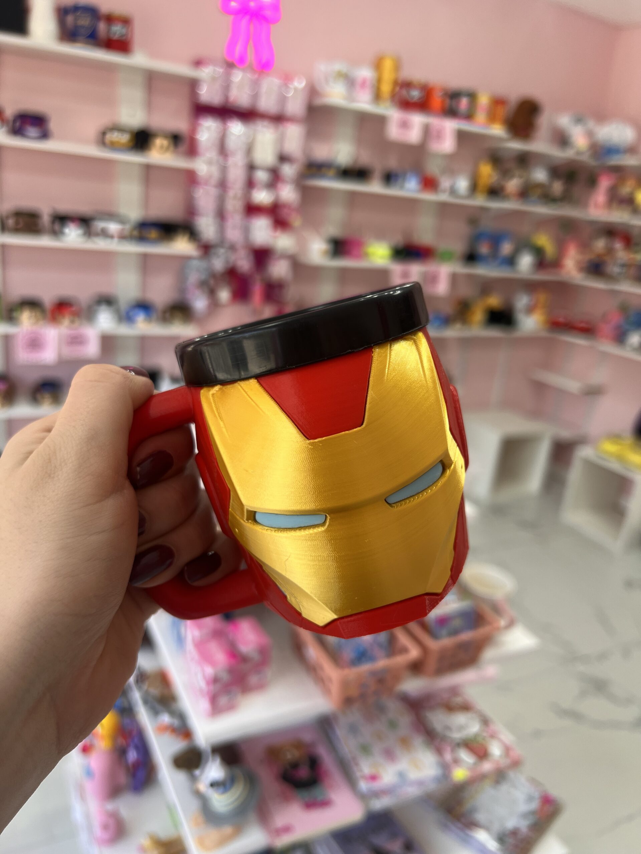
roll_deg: -6.1
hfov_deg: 53.1
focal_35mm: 26
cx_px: 320
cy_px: 427
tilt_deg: -18.8
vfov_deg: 67.3
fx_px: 642
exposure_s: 1/157
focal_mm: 5.7
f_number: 1.5
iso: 40
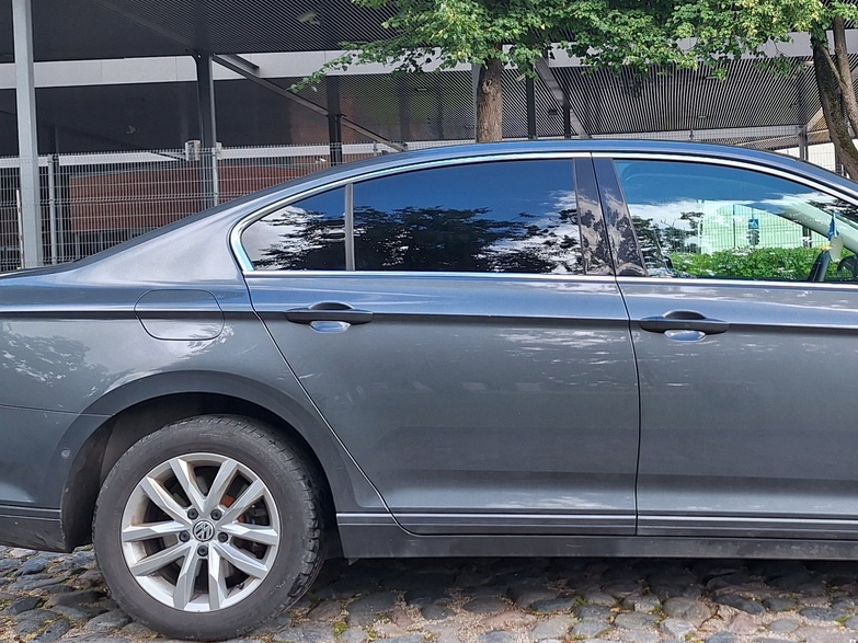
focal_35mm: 47
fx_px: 1165
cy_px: 275
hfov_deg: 39.2
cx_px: 662
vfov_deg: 30.8
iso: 40
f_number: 1.8
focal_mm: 5.54
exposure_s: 1/556
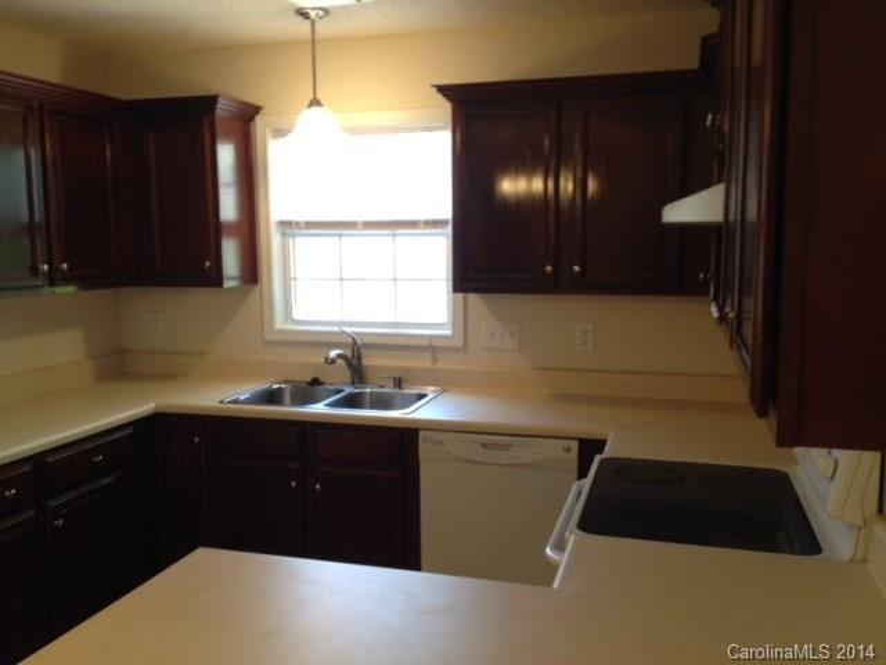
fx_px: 896
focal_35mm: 35
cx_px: 443
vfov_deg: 40.7
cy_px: 332
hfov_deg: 52.6
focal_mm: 4.28
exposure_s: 1/20
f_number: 2.4
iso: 64
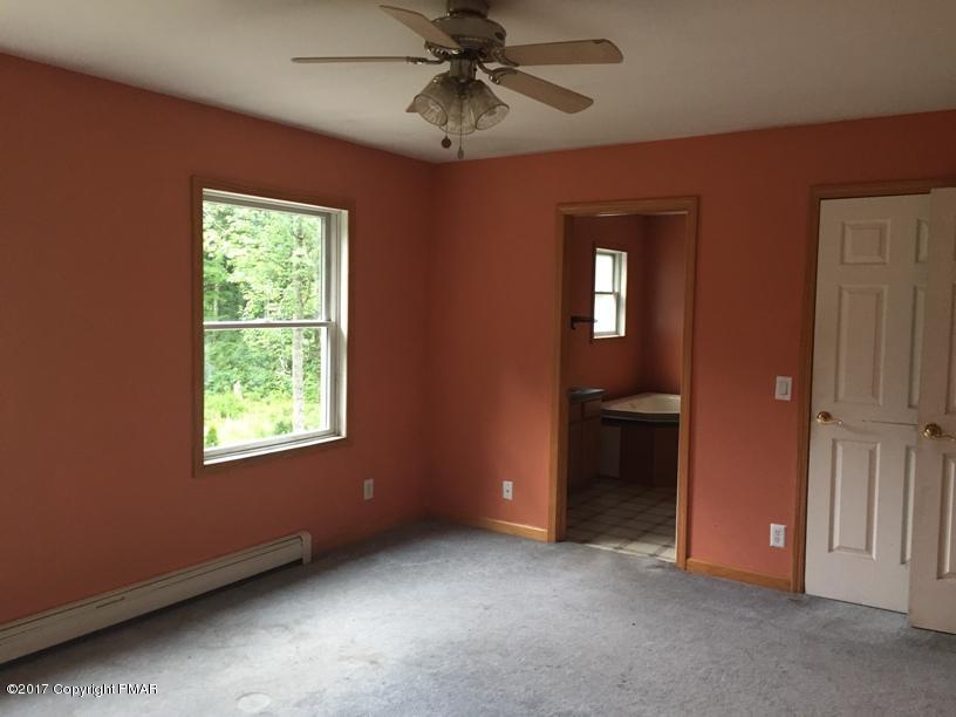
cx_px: 478
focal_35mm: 29
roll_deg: -1.6
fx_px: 801
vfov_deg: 48.2
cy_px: 358
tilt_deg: -4.6
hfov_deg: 61.7
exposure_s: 1/30
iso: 50
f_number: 2.2
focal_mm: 4.15
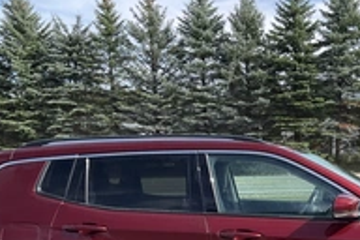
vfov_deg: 20.7
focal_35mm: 63
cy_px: 255
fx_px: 630
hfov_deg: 31.3
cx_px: 272
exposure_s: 1/1076
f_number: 1.8
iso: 25
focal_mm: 3
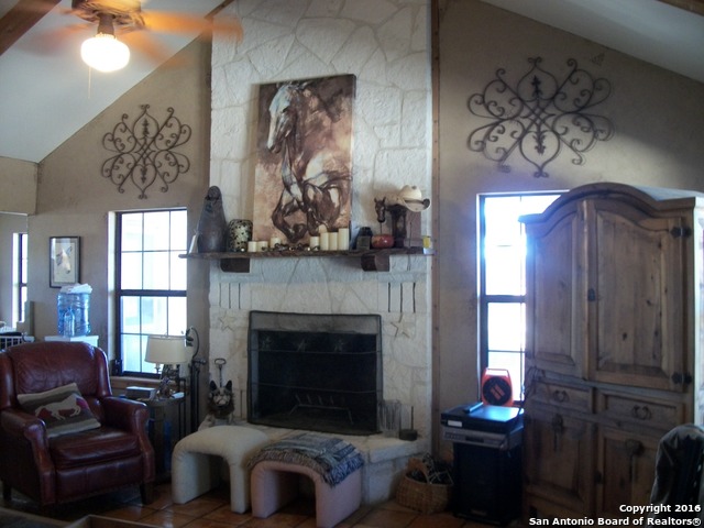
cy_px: 264
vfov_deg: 44.2
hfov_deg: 56.8
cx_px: 352
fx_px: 651
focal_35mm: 32
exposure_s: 1/13
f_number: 2.9
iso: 160
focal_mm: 5.7
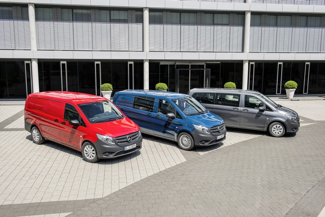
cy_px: 108
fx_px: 307
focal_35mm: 34
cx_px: 162
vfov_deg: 38.9
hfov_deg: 55.8
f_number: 10
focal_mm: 34
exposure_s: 1/40
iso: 100
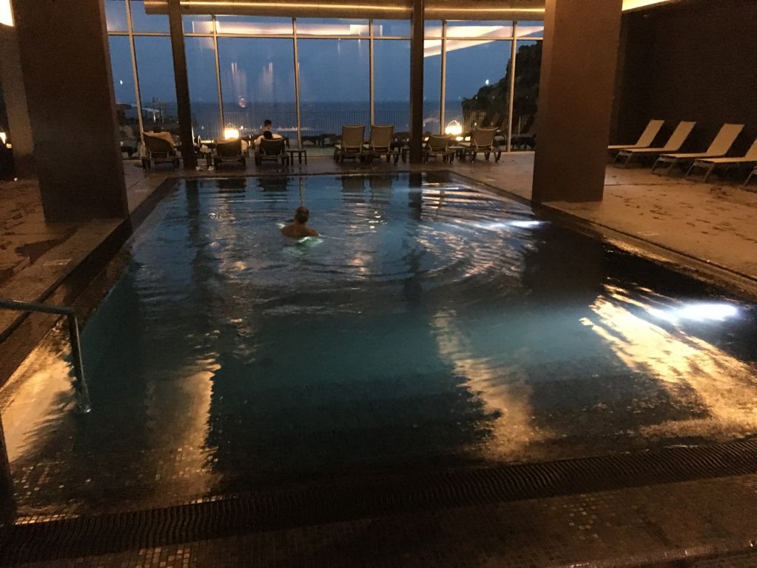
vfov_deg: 48.2
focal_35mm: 29
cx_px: 378
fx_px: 634
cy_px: 284
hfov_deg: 61.7
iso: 1250
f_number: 2.2
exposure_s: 1/17
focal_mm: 4.15
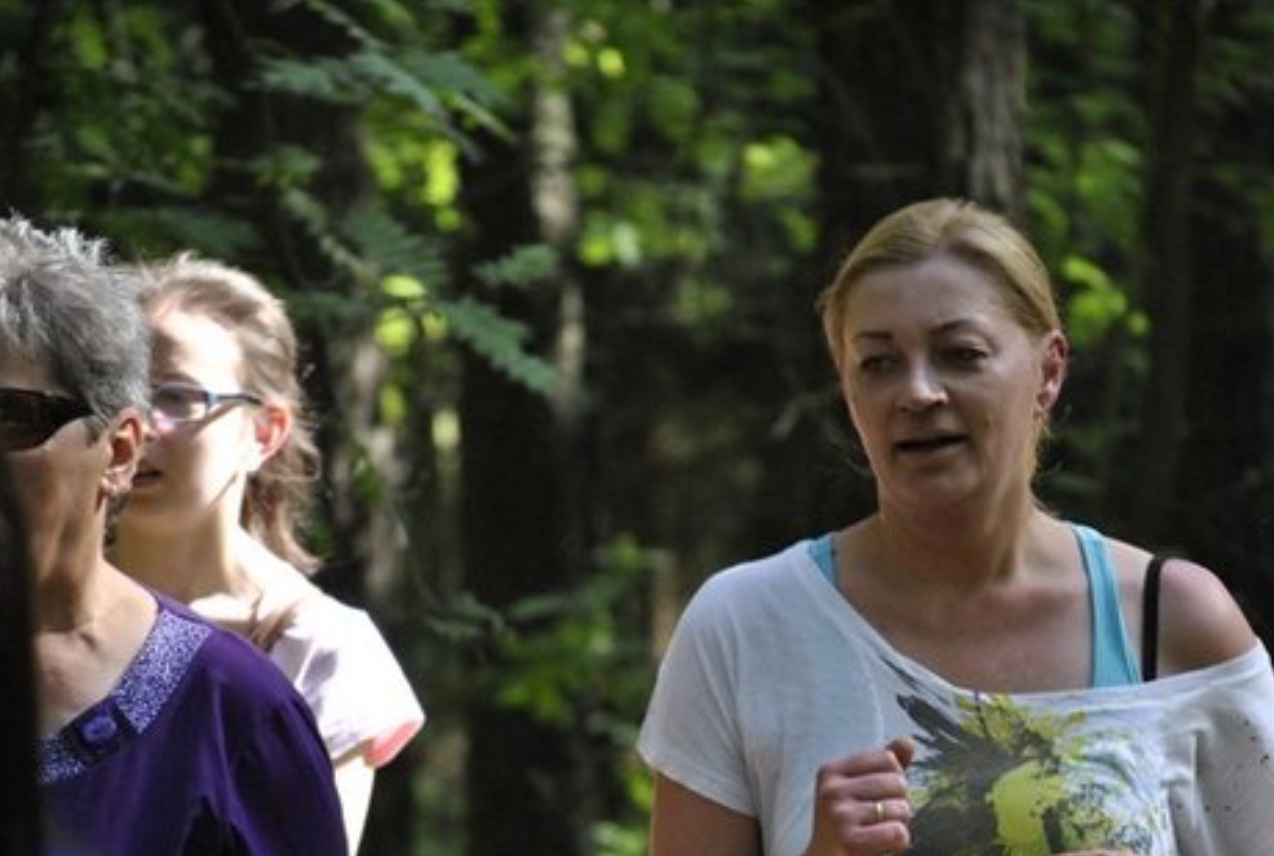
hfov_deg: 7.8
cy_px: 587
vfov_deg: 5.2
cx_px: 798
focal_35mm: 265
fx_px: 9389
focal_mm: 125
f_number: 4.8
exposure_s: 1/500
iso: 640
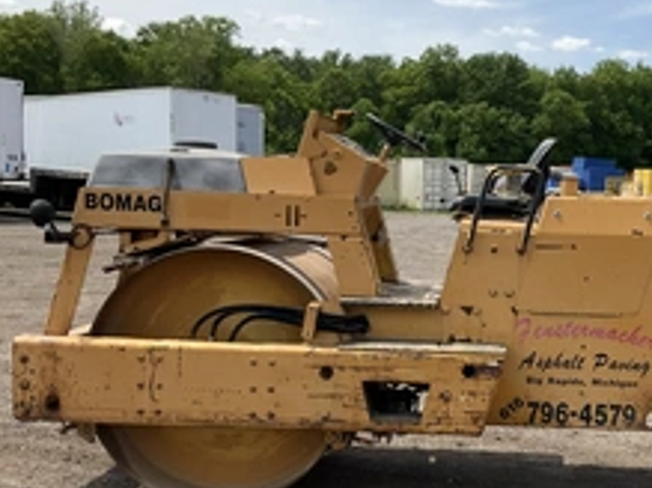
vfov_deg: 27.5
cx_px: 488
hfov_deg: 35.4
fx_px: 998
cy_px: 283
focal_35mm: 53
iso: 25
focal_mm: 3
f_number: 1.8
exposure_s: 1/1577
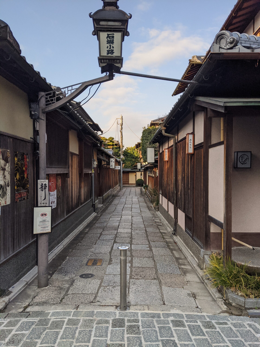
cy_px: 174
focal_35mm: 27
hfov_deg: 51.4
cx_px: 130
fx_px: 270
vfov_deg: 65.3
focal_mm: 4.44
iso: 56
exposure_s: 1/978
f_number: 1.8
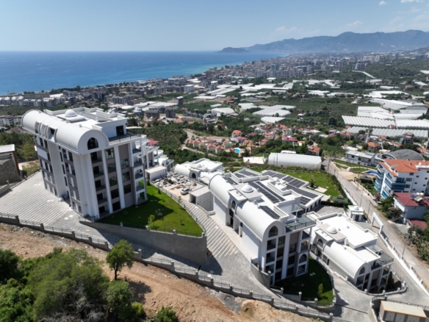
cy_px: 161
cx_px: 214
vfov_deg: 56.8
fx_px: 297
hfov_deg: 71.6
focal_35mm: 24
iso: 110
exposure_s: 1/160
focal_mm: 12.29
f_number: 2.8
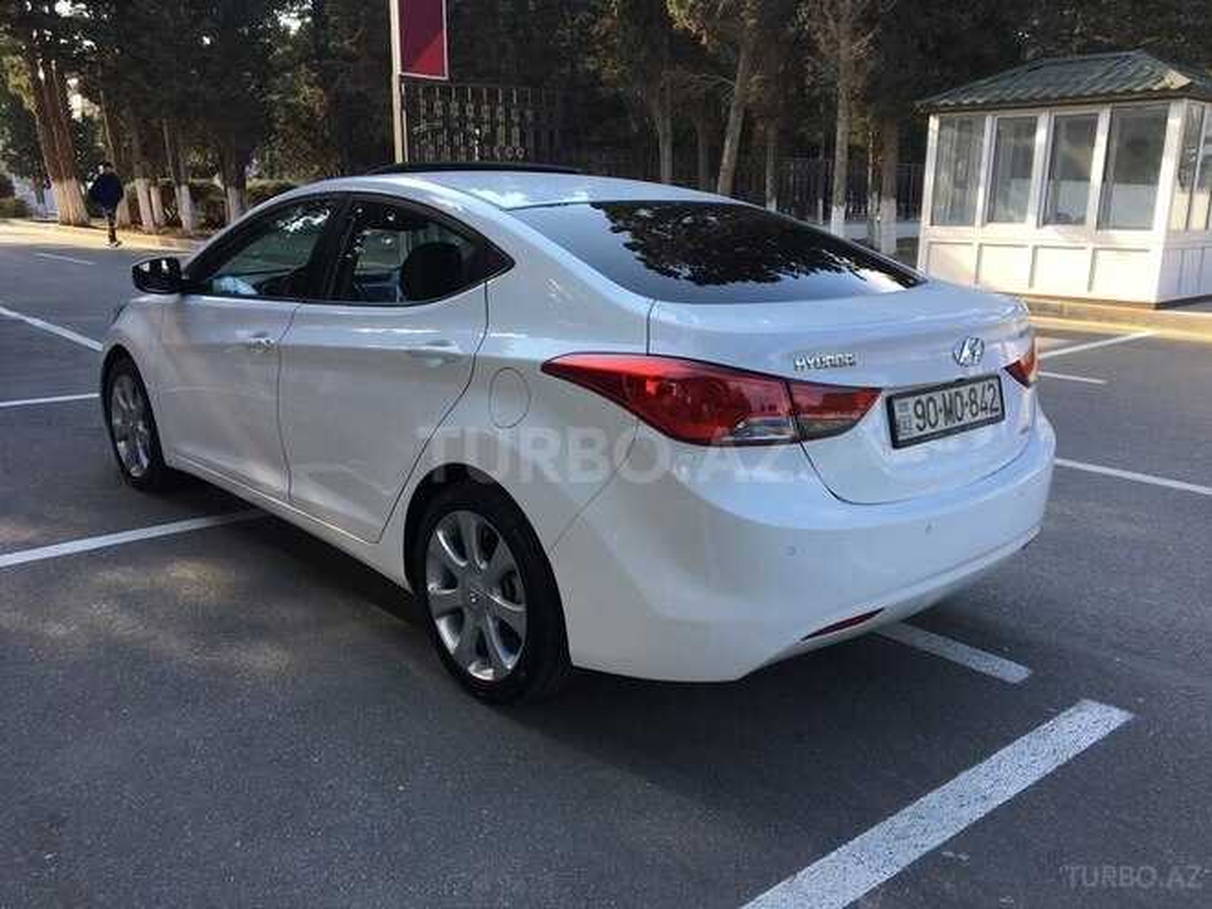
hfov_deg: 61.7
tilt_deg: -11.8
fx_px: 1015
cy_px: 454
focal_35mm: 29
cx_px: 606
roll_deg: -0.2
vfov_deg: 48.2
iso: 25
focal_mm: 4.15
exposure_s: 1/211
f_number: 2.2
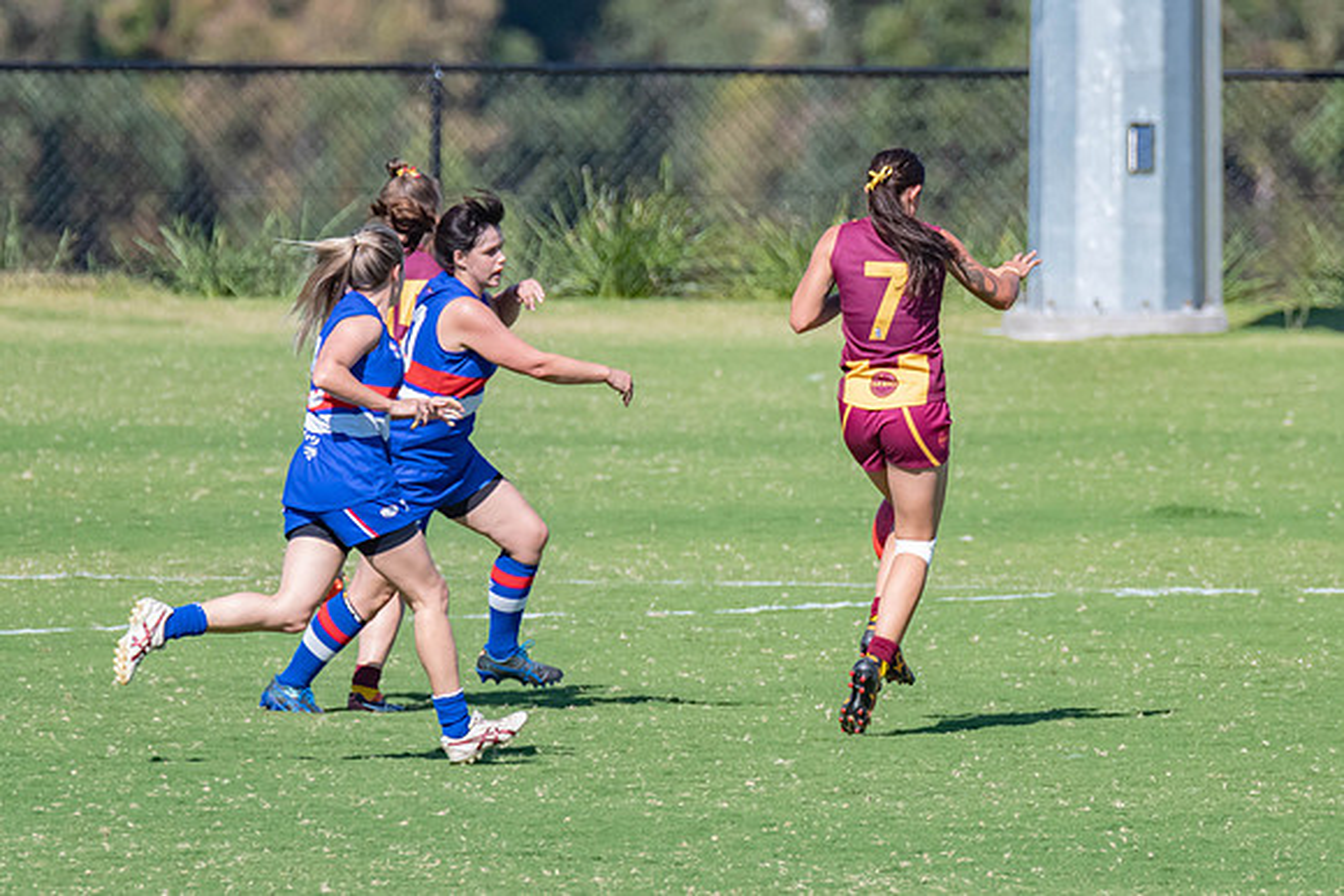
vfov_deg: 1.2
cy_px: 433
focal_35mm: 1187
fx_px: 44335
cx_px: 848
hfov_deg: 1.7
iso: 1000
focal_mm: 600
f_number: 8
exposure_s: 1/2000
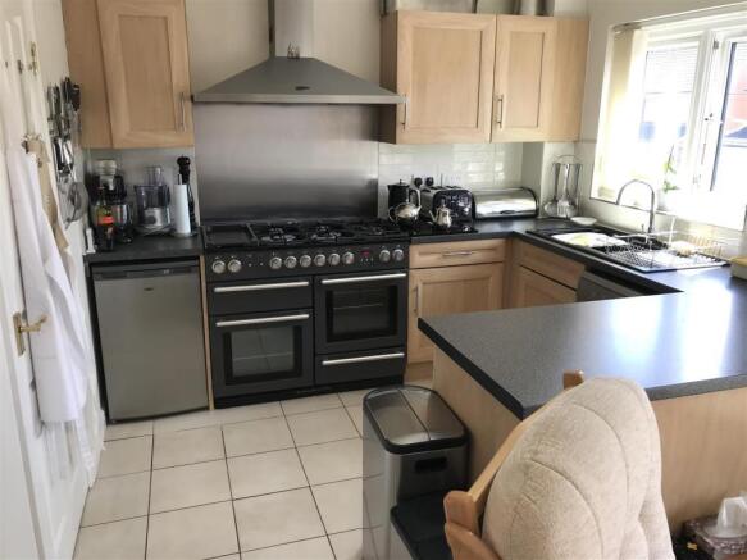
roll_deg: +1.5
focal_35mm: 28
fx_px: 604
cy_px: 280
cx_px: 374
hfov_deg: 63.5
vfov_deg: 49.7
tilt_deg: -15.0
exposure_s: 1/100
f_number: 1.8
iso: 25
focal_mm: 3.99
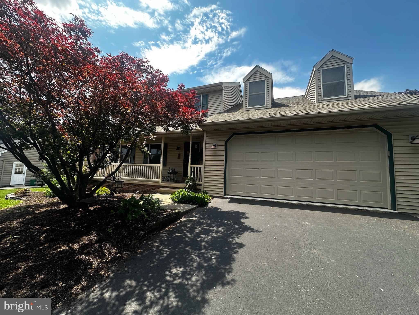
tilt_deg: +5.0
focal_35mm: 14
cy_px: 158
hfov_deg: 102.1
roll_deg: -2.2
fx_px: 169
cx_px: 210
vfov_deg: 85.7
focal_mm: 2.22
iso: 40
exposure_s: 1/473
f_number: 2.2
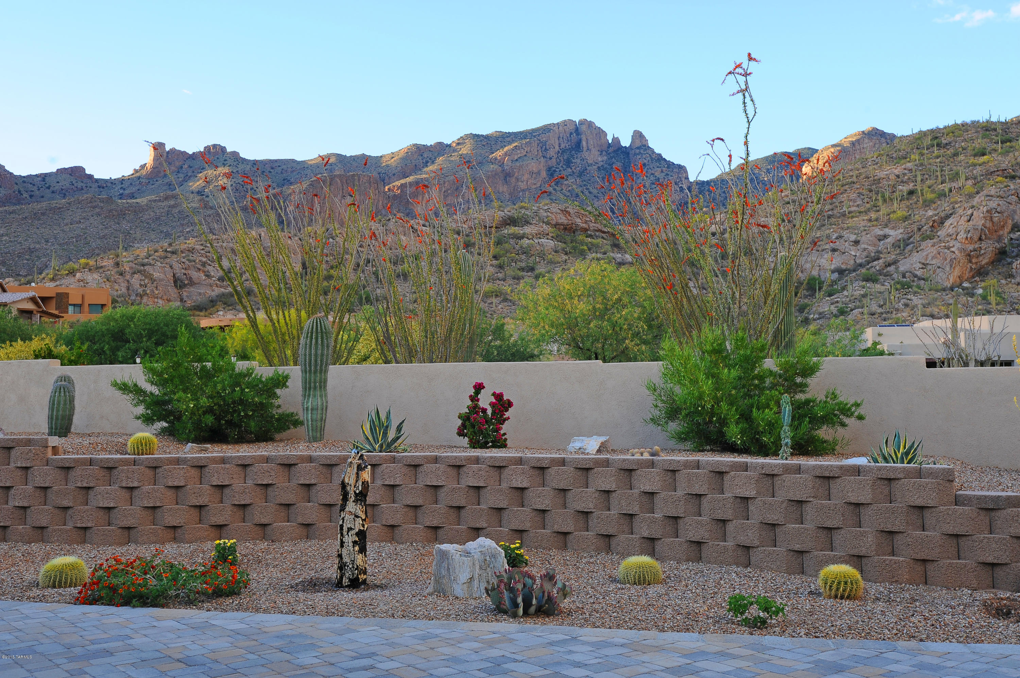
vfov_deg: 37.8
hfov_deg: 54.5
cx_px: 510
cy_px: 339
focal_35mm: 35
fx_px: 991
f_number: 10
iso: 200
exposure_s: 1/40
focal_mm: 35
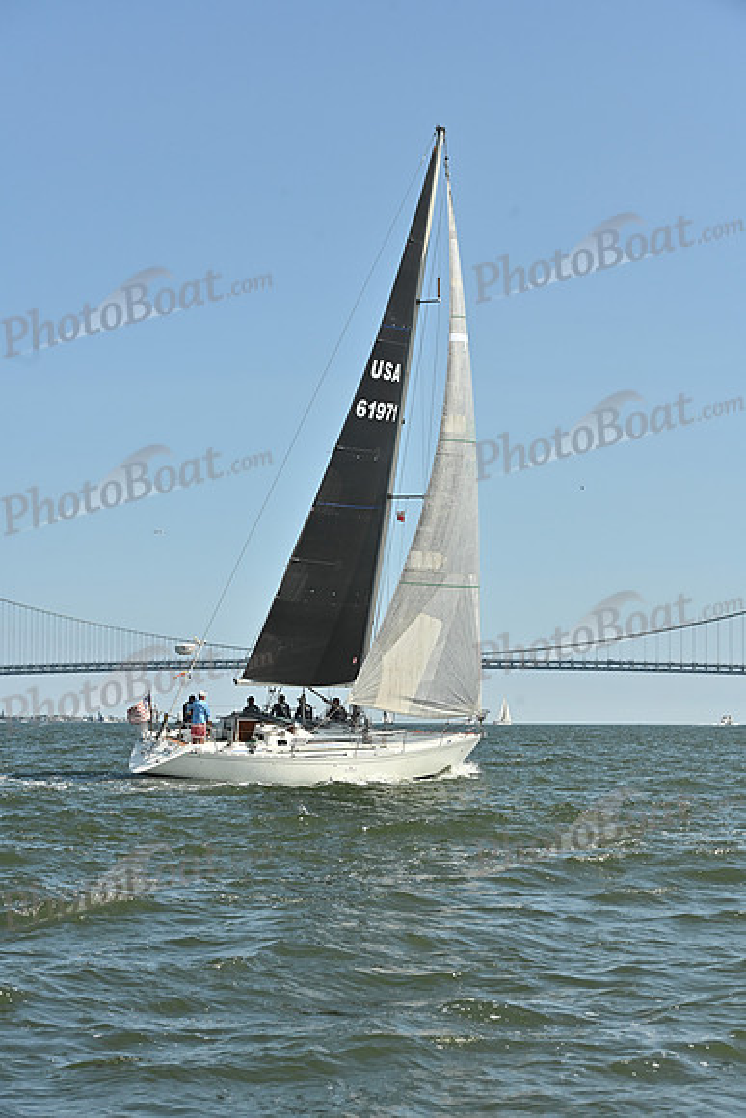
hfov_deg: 19.5
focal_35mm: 70
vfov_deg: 28.8
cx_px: 373
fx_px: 2174
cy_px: 559
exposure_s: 1/1250
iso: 320
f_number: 9
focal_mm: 70
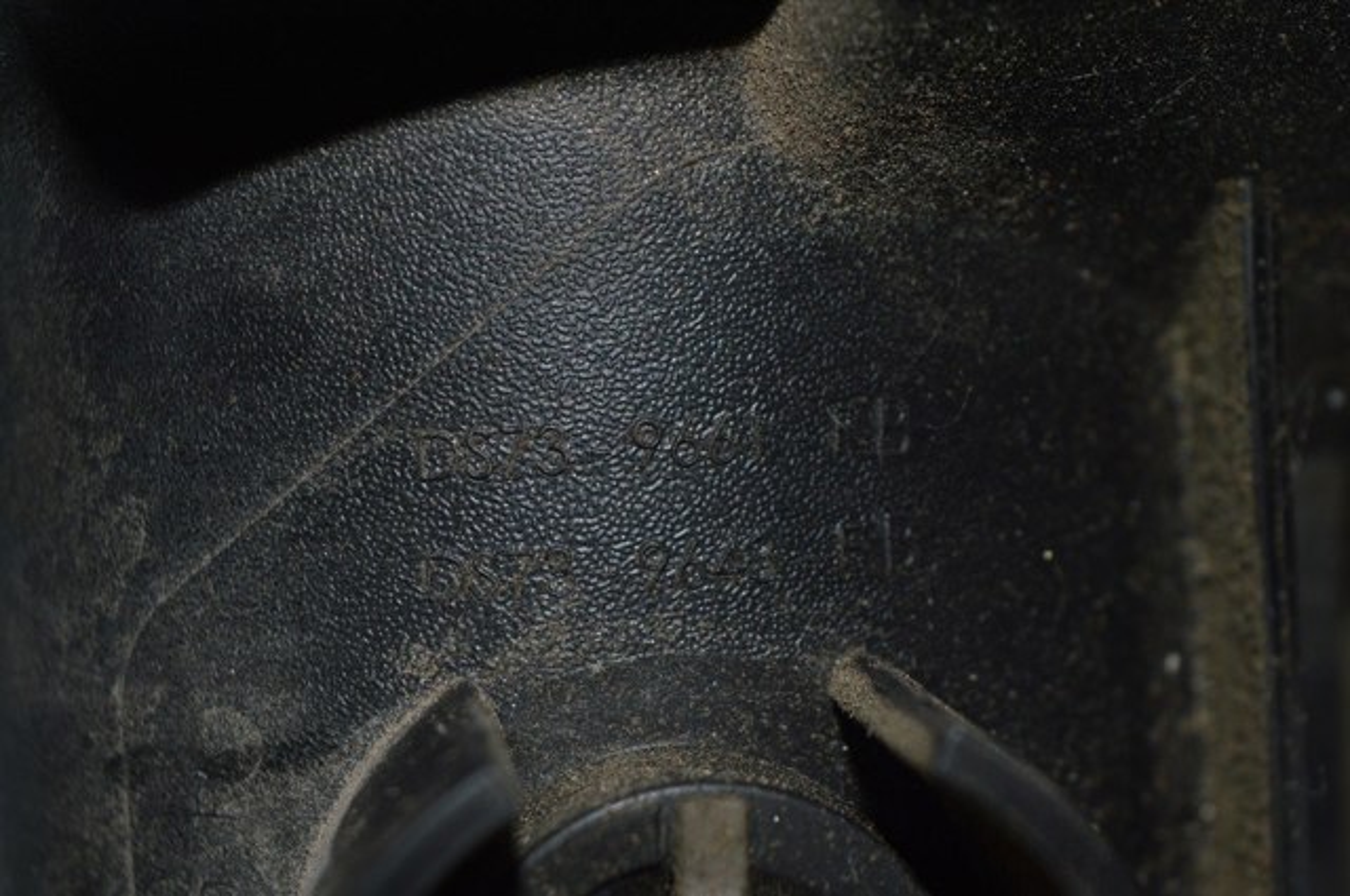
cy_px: 448
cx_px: 675
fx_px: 3090
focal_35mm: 82
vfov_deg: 16.5
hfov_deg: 24.6
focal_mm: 55
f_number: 8
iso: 100
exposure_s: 1/60
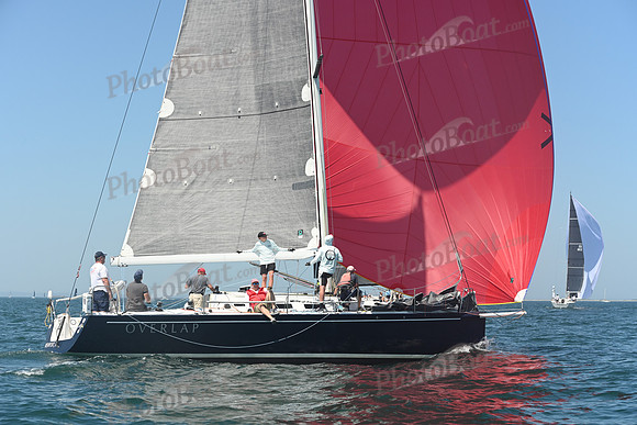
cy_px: 212
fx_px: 1239
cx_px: 318
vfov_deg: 19.5
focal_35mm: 70
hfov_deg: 28.8
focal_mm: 70
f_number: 6.3
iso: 320
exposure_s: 1/1000
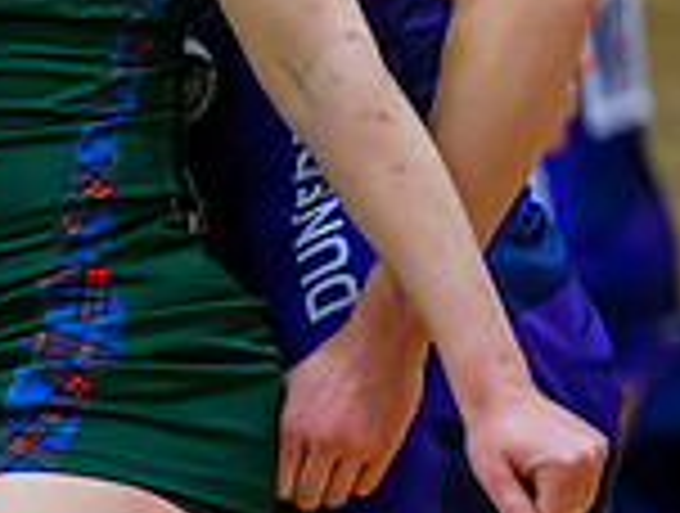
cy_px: 274
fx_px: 15910
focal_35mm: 808
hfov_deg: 2.4
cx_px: -737
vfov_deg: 1.8
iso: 4000
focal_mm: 160
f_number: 2.8
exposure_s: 1/1000
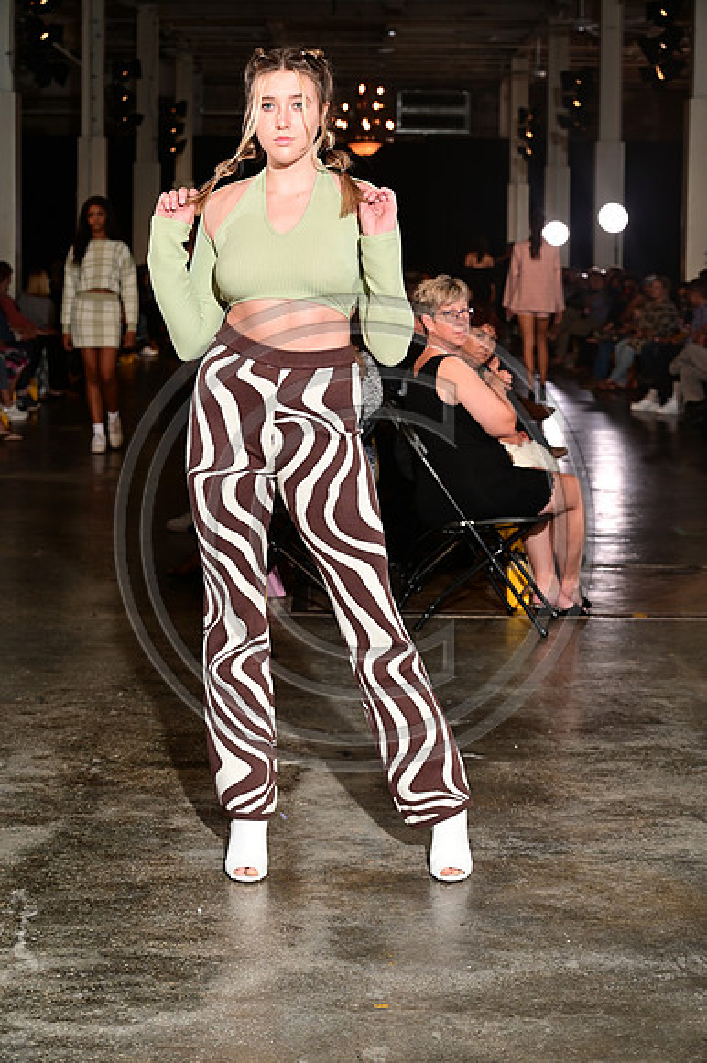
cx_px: 354
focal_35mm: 70
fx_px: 2064
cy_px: 532
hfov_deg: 19.4
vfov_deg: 28.9
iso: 1000
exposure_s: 1/125
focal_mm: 70
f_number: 6.3
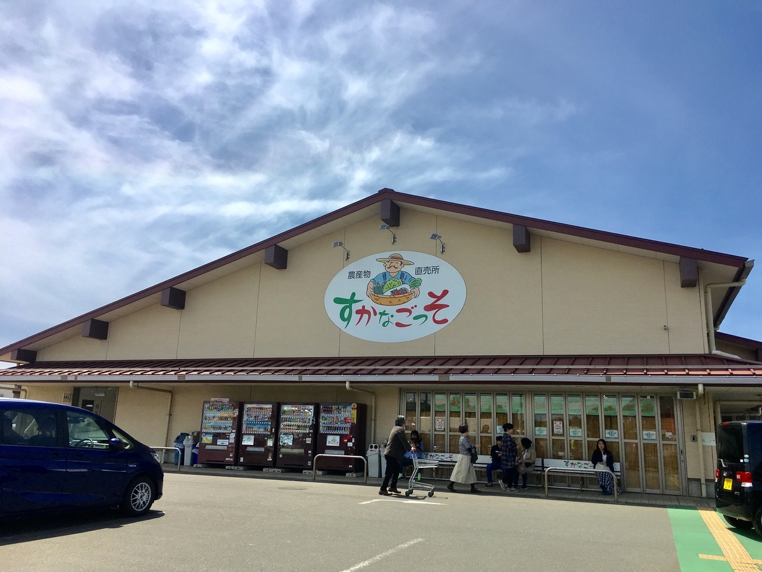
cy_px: 286
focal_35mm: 29
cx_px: 381
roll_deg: -2.7
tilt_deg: +13.0
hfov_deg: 61.7
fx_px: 638
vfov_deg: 48.2
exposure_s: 1/2481
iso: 25
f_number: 2.2
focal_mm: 4.15
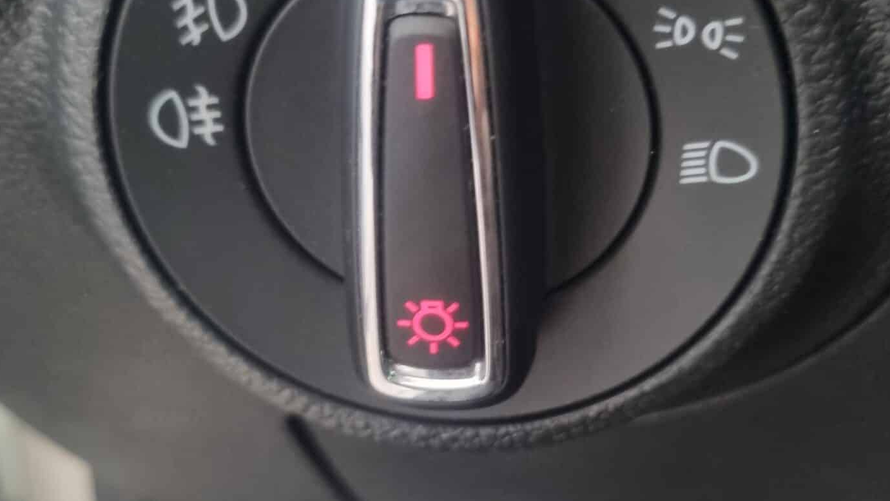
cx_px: 460
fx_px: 991
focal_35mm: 42
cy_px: 282
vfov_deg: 28.3
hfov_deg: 48.3
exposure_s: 1/25
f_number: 1.8
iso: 800
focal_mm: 5.4
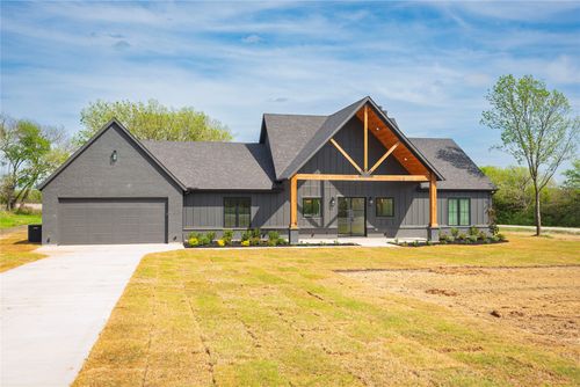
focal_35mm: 35
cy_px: 194
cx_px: 290
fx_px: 564
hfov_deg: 54.4
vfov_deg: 37.9
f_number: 7.1
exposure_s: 1/250
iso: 100
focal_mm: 35
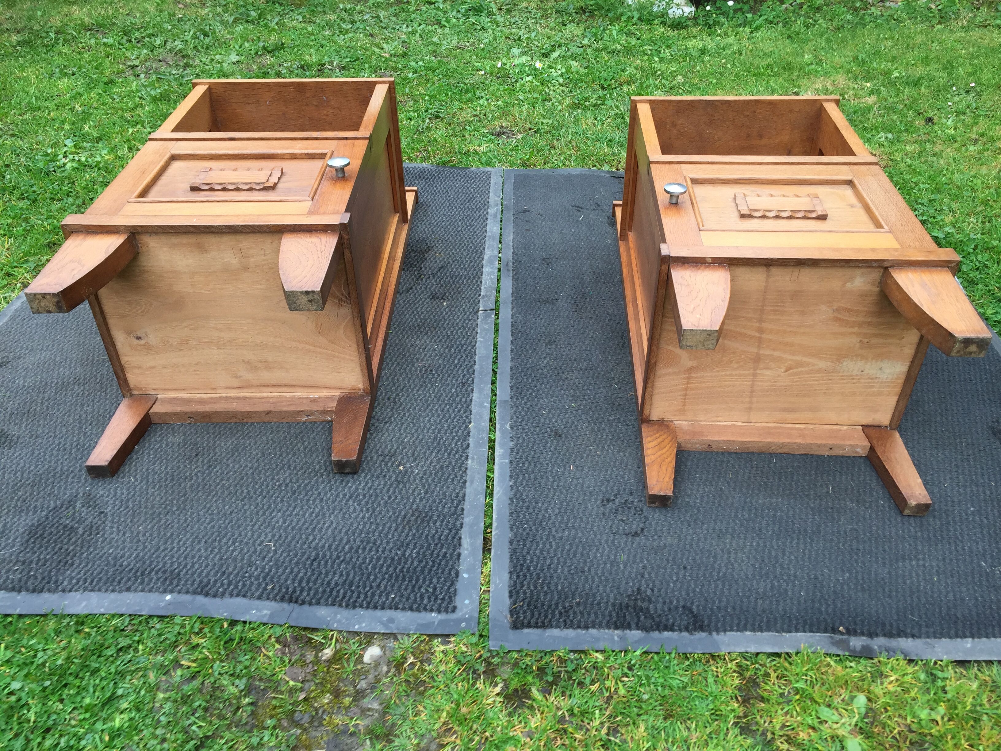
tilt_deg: -37.8
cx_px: 500
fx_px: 839
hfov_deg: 61.7
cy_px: 376
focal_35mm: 29
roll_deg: -2.5
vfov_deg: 48.2
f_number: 2.2
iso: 40
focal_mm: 4.15
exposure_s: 1/50
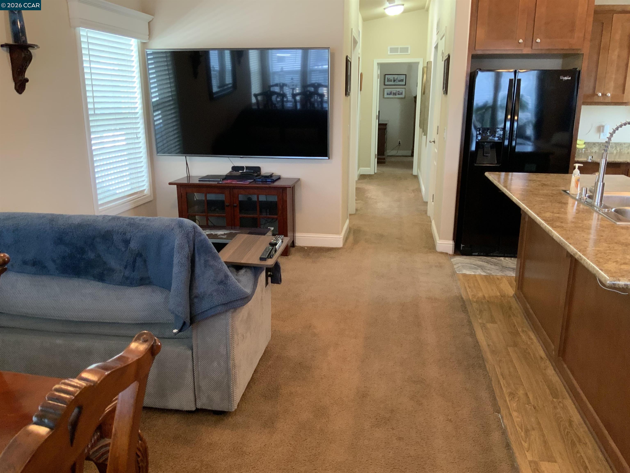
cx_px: 315
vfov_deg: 48.2
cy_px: 236
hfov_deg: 61.7
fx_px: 528
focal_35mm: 29
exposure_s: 1/60
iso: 250
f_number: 1.8
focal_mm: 3
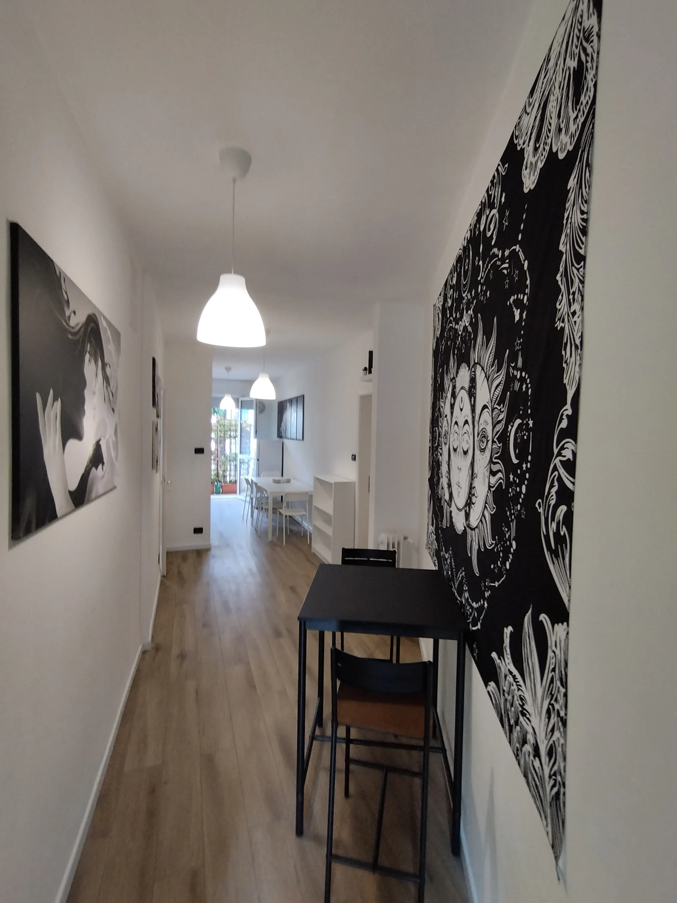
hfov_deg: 78.1
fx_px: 417
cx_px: 338
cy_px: 452
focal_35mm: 16
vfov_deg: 94.5
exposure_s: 1/30
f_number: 2.2
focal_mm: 1.65
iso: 70
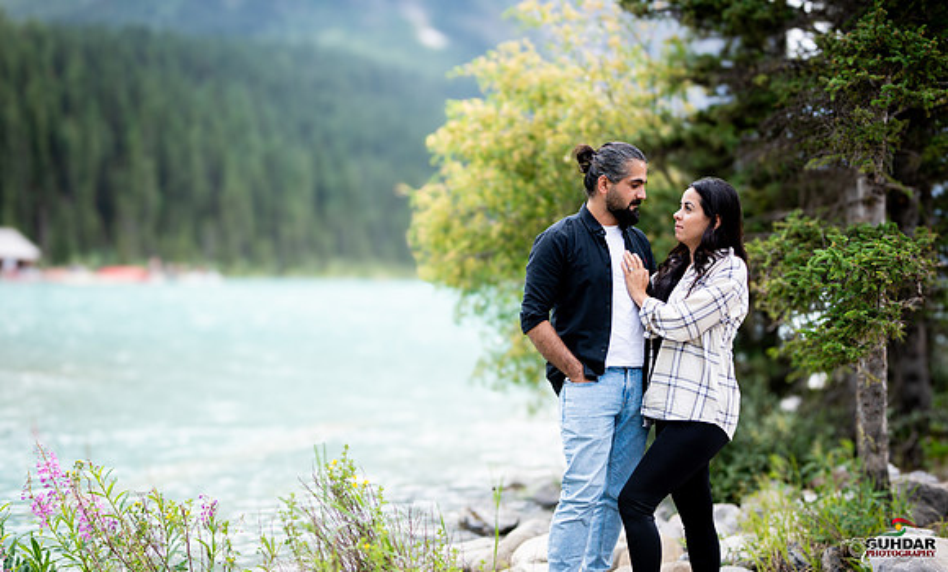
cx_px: 458
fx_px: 1022
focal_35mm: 40
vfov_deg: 31.2
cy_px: 350
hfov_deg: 49.8
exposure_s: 1/5000
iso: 200
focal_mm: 35
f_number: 1.2
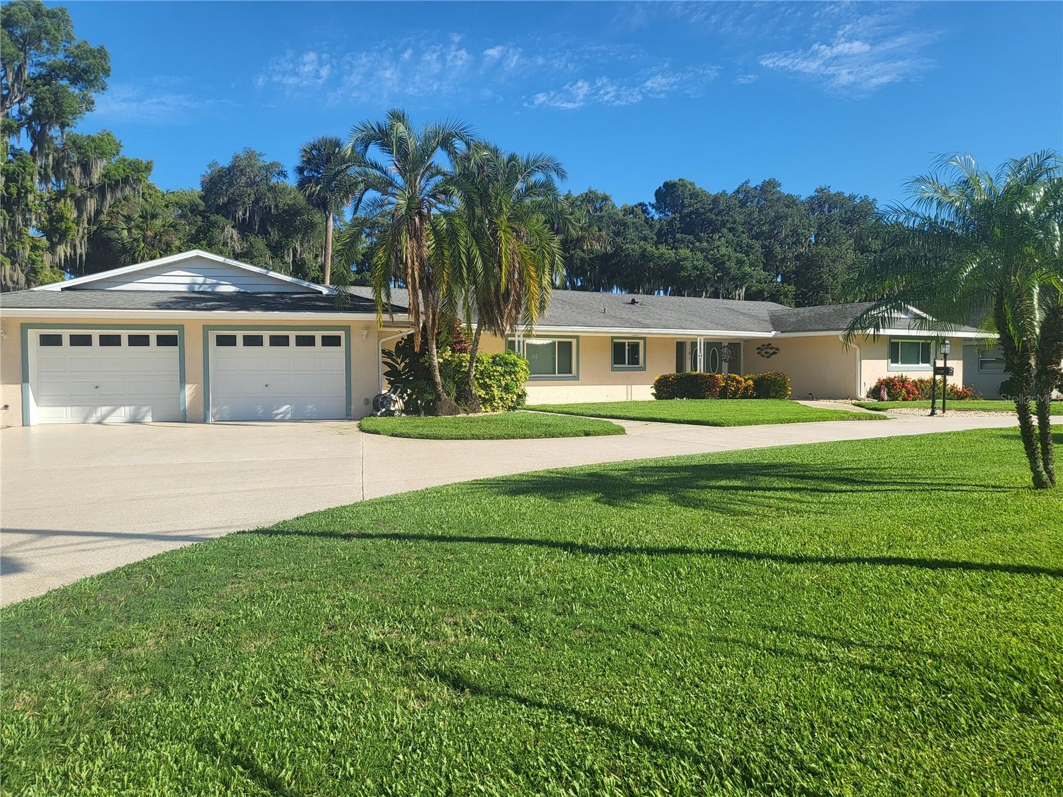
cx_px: 532
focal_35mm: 26
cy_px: 398
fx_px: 798
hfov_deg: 67.3
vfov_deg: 53.1
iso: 50
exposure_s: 1/2593
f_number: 1.8
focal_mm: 4.25
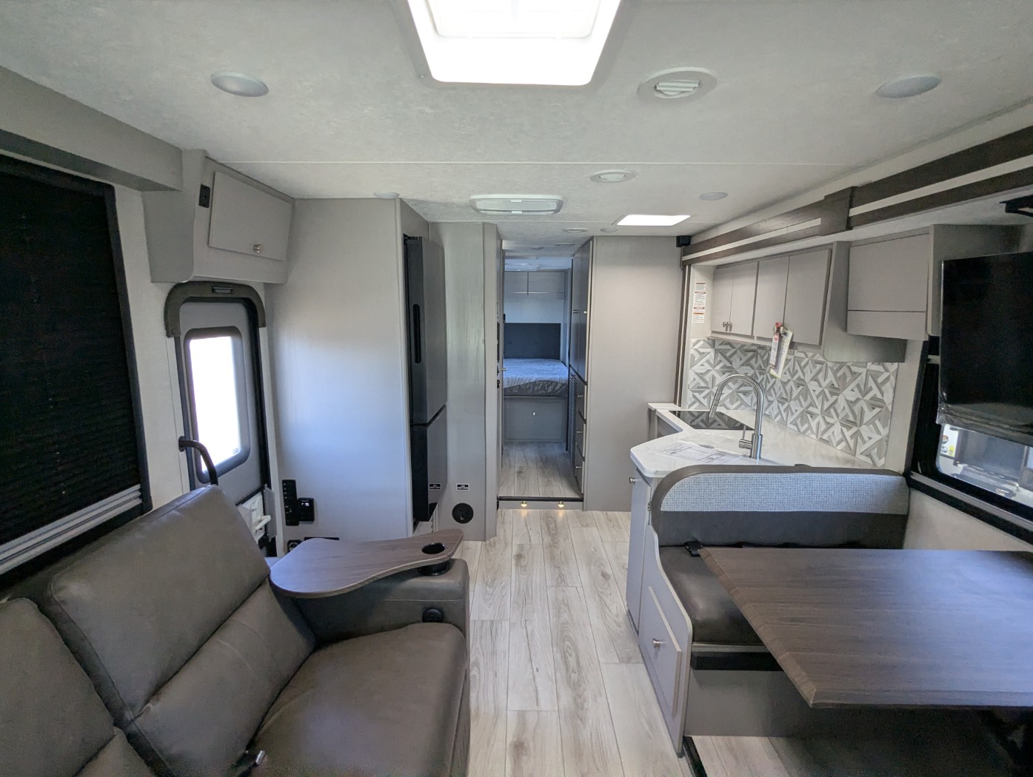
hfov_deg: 94.4
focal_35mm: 16
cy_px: 388
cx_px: 516
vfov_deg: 78.2
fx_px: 478
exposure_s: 1/139
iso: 390
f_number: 2.2
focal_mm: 2.35
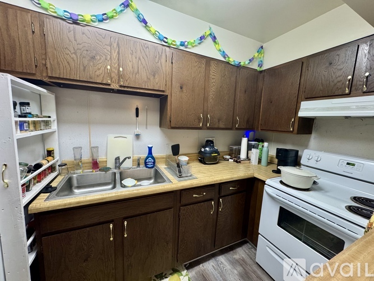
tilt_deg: -9.0
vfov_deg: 85.7
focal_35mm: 14
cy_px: 140
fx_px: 151
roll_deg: -1.9
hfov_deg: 102.1
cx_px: 187
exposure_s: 1/60
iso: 200
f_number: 2.2
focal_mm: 2.22
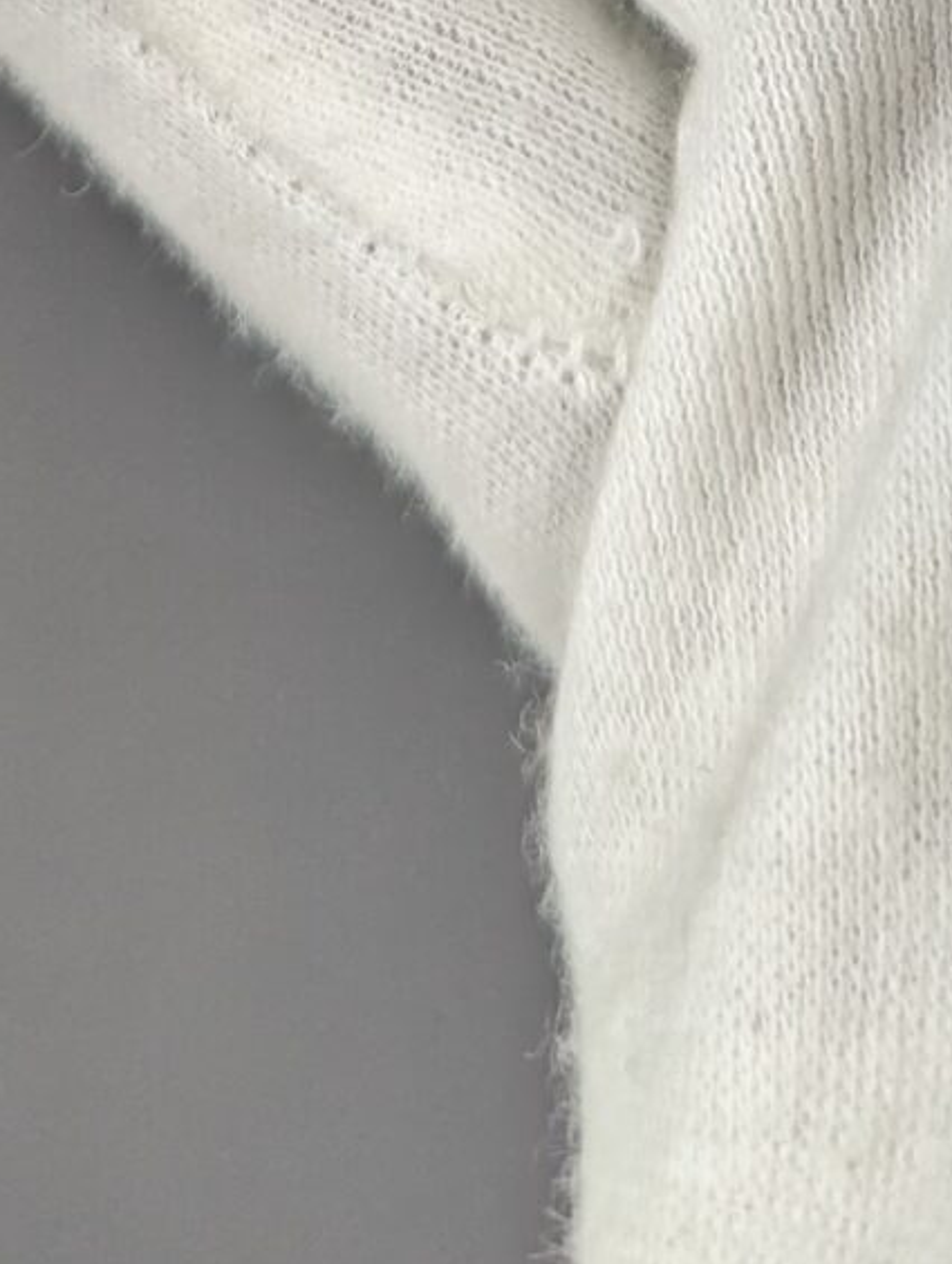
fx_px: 3985
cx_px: 439
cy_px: -1152
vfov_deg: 15.1
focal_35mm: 109
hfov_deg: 13.6
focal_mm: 6.81
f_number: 1.85
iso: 78
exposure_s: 1/201
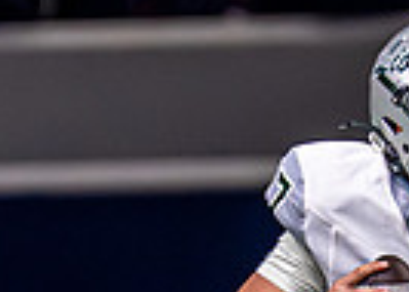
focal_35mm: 1839
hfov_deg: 1.1
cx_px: 310
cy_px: 401
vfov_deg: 0.8
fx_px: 21362
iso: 4000
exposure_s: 1/2000
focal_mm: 200
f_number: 2.8
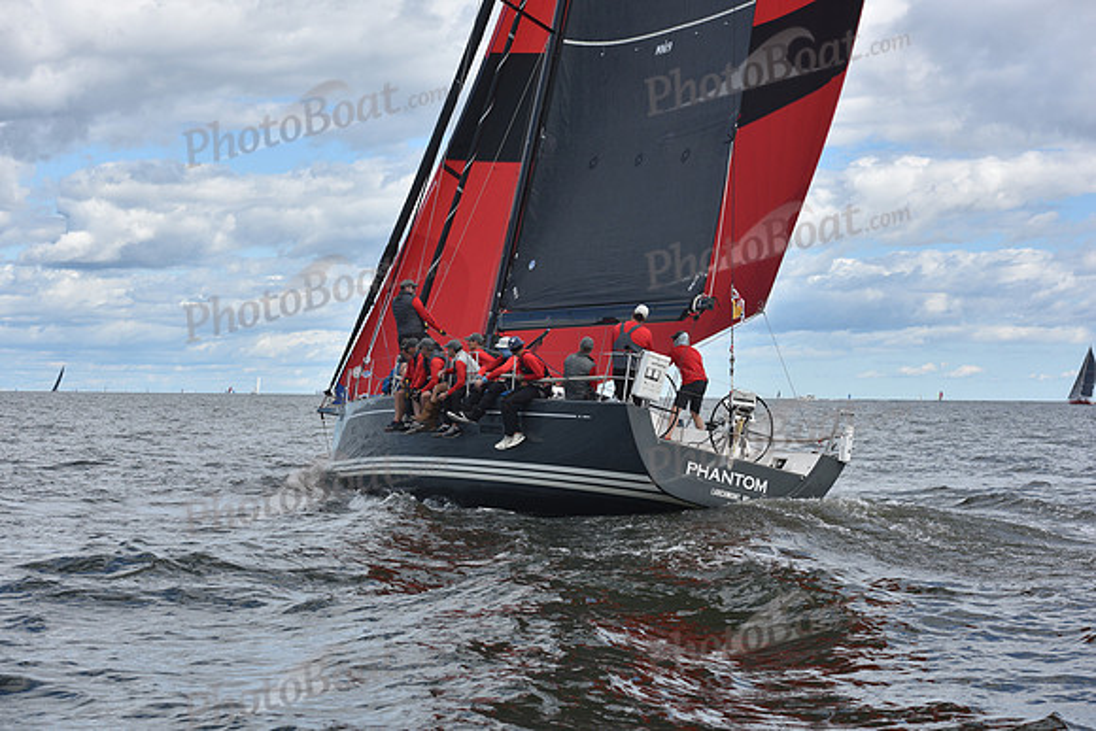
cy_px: 366
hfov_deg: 28.8
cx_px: 548
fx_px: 2132
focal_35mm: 70
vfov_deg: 19.5
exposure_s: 1/1000
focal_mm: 70
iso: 250
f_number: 7.1
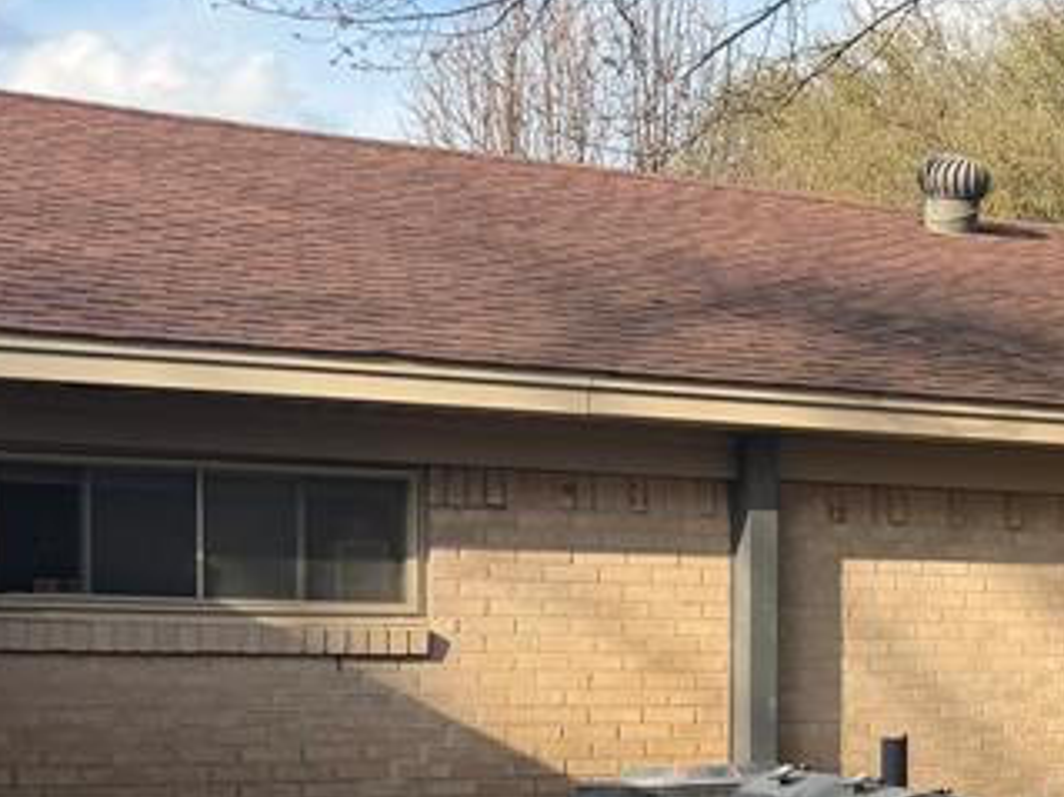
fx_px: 2366
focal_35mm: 77
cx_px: 1261
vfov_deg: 18.8
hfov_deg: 23.3
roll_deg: -0.3
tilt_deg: -2.1
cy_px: 724
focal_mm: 6.76
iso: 80
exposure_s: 1/1770
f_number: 1.78
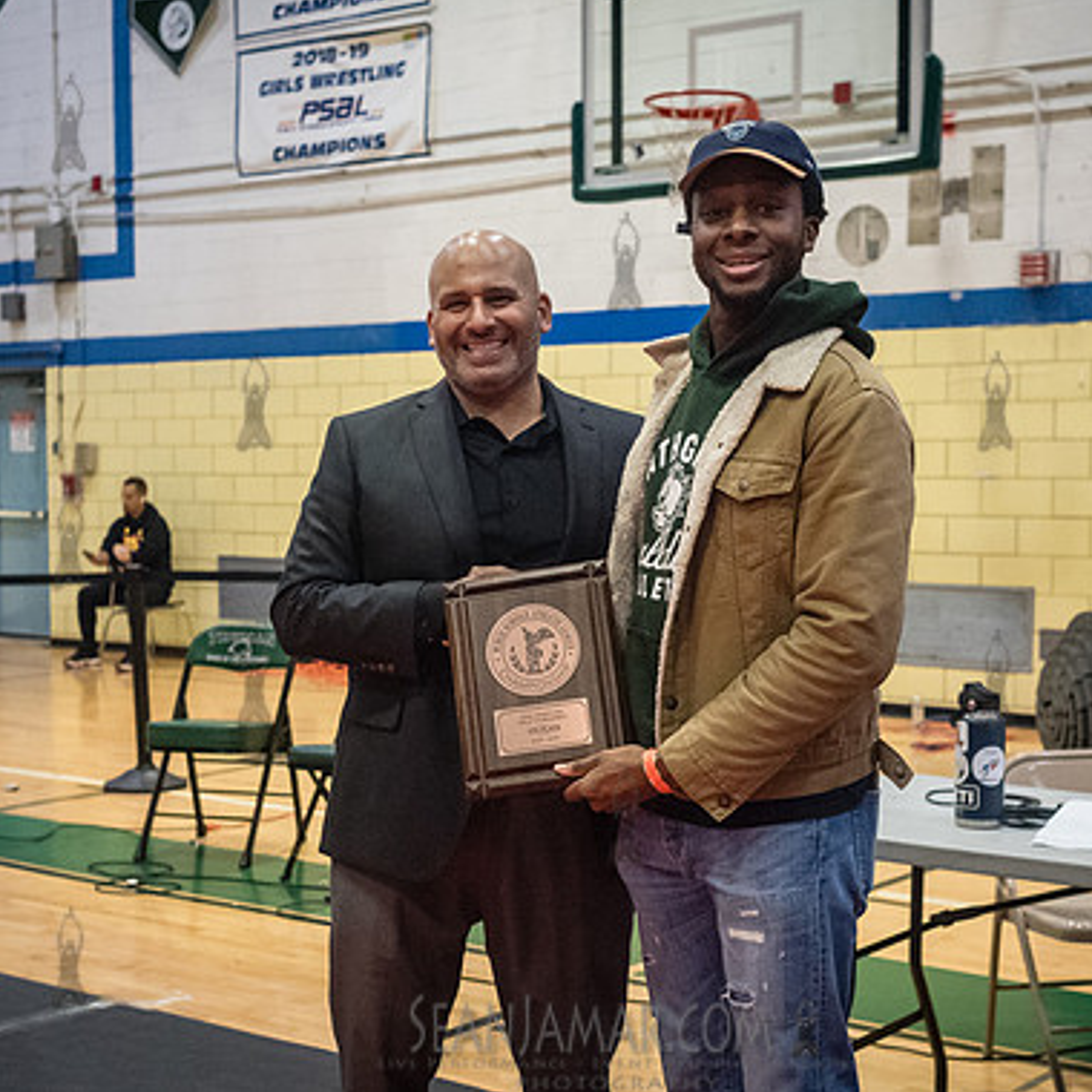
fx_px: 2034
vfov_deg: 30.0
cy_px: 598
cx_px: 526
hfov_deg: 30.0
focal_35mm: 57
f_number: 4
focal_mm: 35
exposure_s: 1/400
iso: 8000
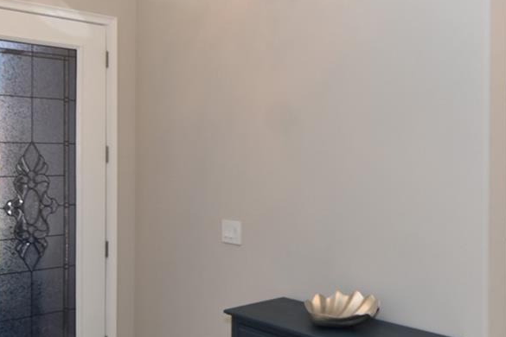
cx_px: 356
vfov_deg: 32.6
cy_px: 179
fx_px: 576
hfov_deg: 46.3
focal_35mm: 41
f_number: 4.5
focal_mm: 10
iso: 200
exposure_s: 1/80
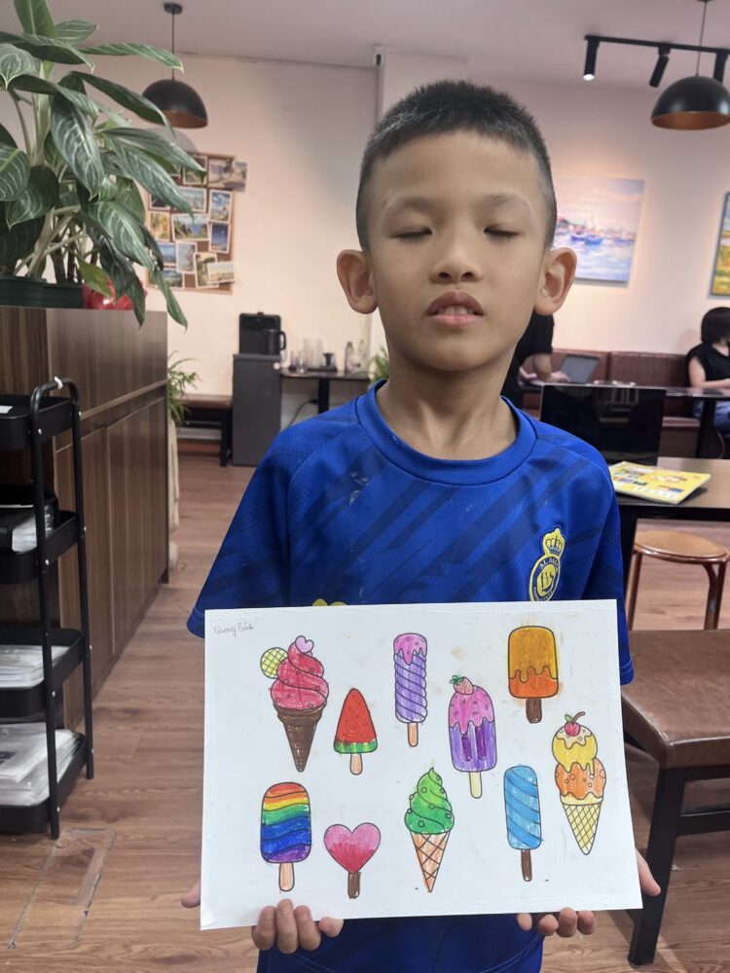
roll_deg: -4.7
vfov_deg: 67.3
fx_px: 731
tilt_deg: -12.0
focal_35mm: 26
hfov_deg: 53.1
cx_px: 365
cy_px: 486
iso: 100
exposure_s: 1/100
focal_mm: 5.1
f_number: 1.6
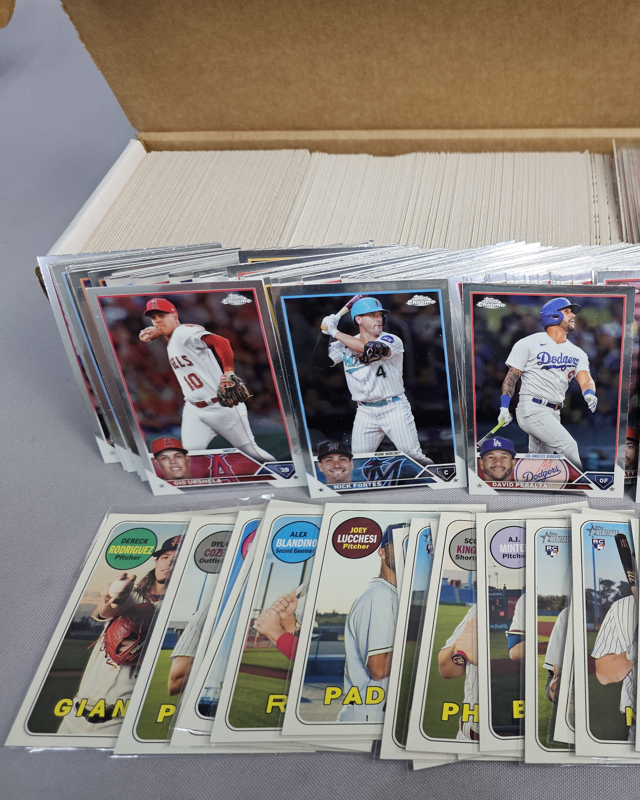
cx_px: 532
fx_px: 710
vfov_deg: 58.8
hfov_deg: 45.5
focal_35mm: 30
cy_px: 400
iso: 100
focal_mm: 6.3
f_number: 1.7
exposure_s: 1/60
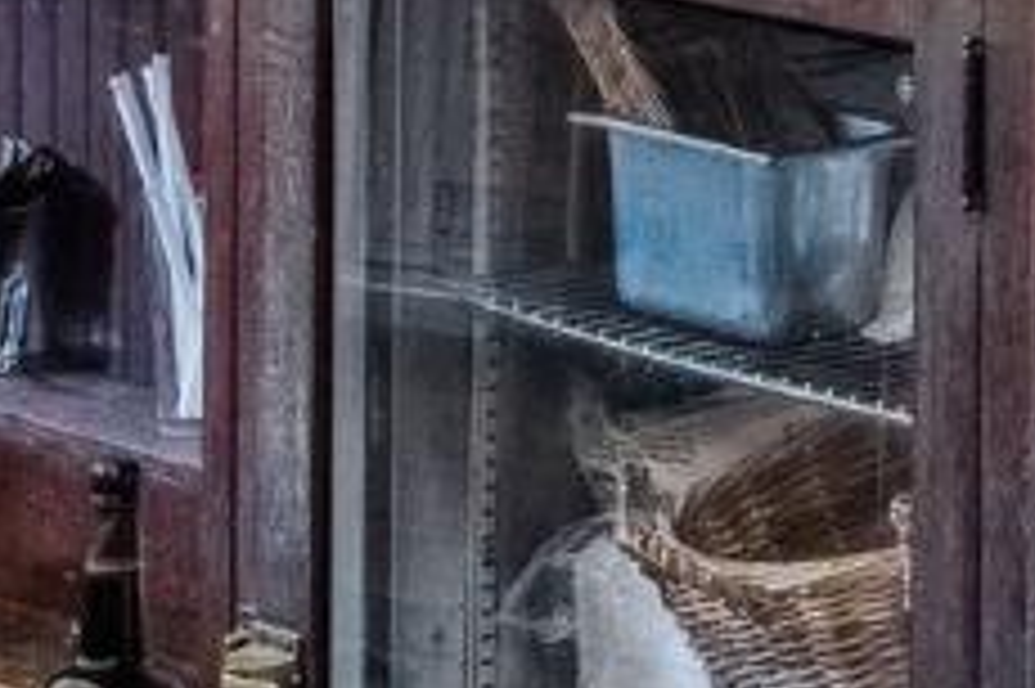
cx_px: 2322
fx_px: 8245
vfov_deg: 4.6
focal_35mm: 287
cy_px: -1473
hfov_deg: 6.9
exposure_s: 1/15
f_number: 8
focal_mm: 44
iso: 6400
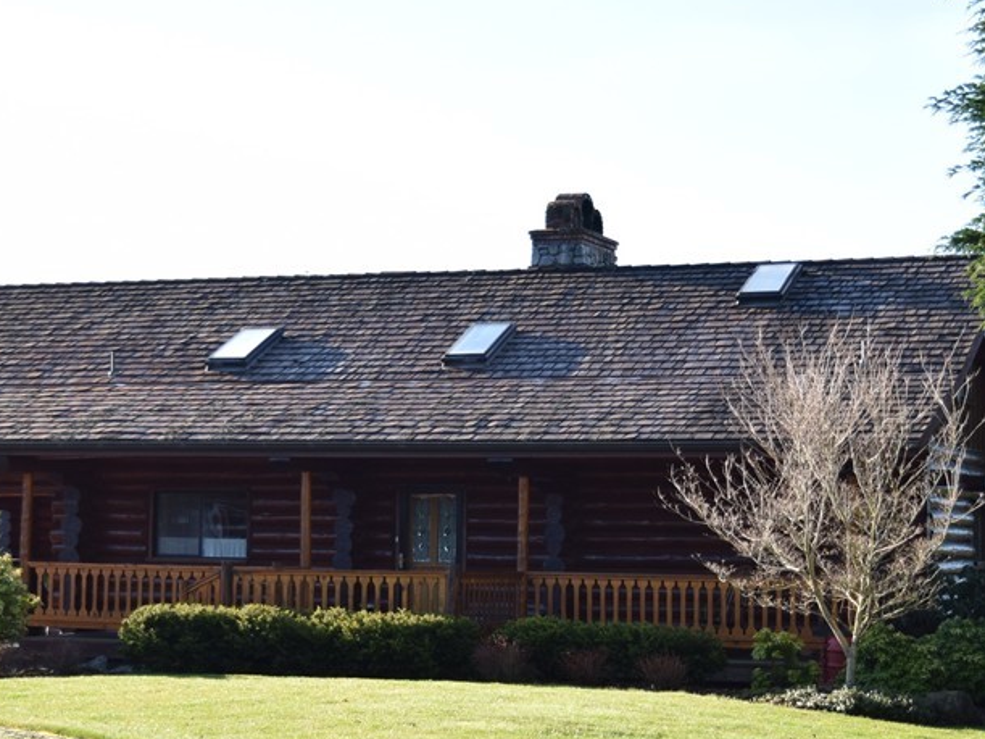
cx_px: 463
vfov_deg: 17.0
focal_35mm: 87
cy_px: 307
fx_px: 2475
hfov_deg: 22.5
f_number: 4.5
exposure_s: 1/200
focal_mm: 34
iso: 100
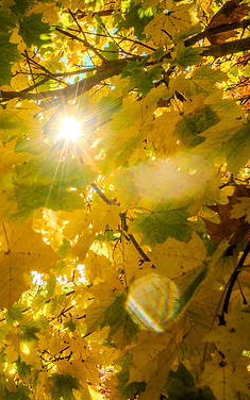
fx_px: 480
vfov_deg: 45.3
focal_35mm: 44
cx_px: -16
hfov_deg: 27.1
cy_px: 201
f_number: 16
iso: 400
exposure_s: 1/80
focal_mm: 28
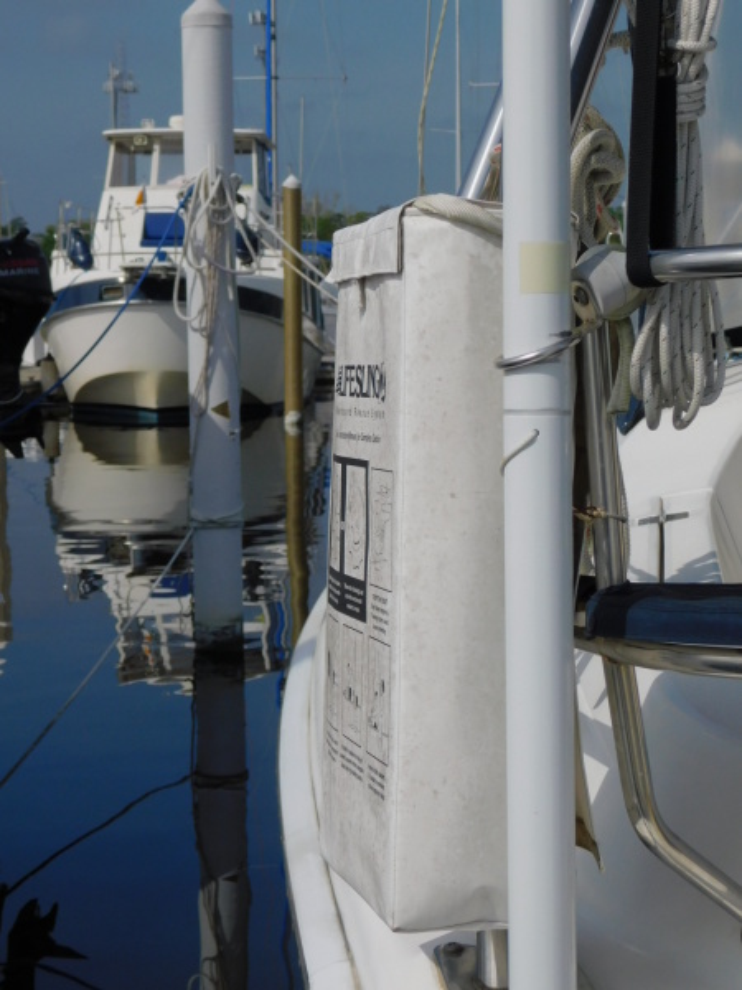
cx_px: 371
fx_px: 2286
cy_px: 495
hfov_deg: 18.4
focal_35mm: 80
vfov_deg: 24.4
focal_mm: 14.2
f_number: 8.8
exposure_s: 1/640
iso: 125
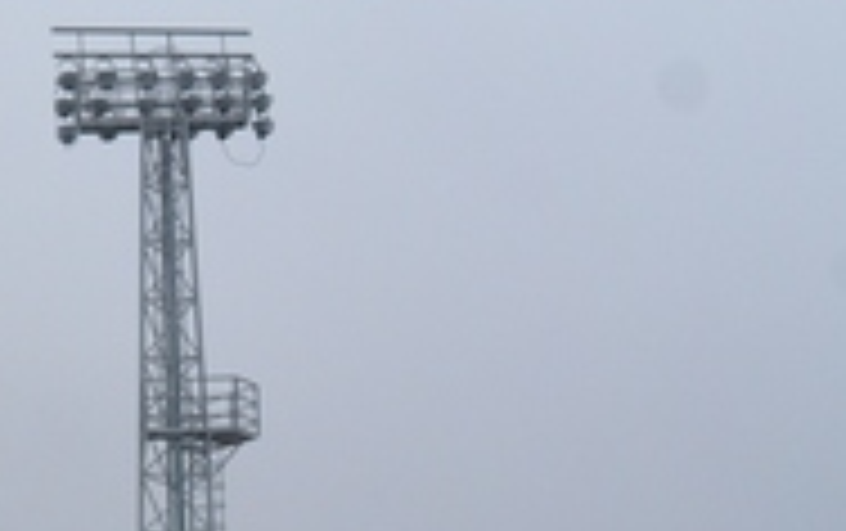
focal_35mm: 151
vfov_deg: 8.6
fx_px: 3479
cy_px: 605
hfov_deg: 12.9
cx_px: -536
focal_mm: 29
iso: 160
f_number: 8
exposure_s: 1/250
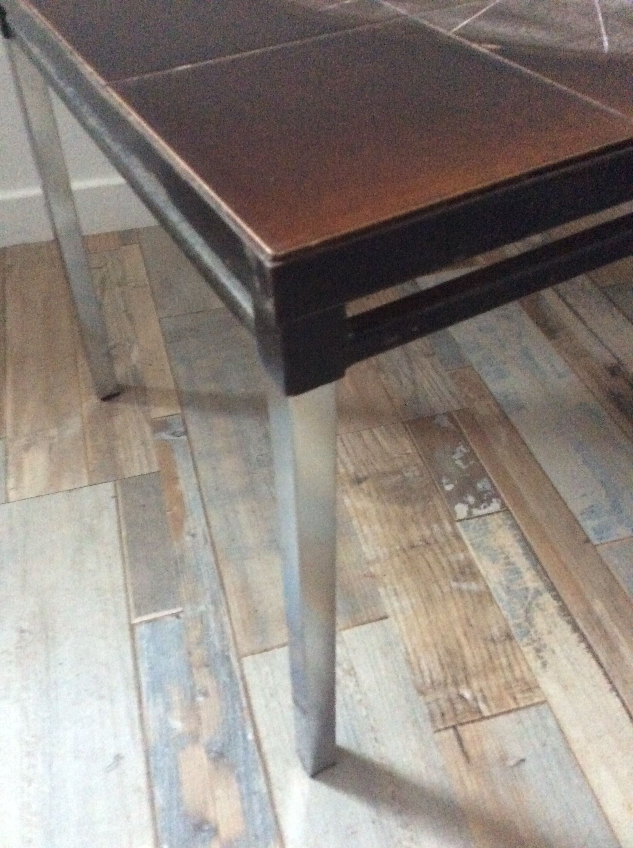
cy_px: 424
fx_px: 782
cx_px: 316
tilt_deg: -45.4
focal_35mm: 32
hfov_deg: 44.1
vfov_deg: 56.9
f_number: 2.4
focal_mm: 3.3
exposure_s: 1/17
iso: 640
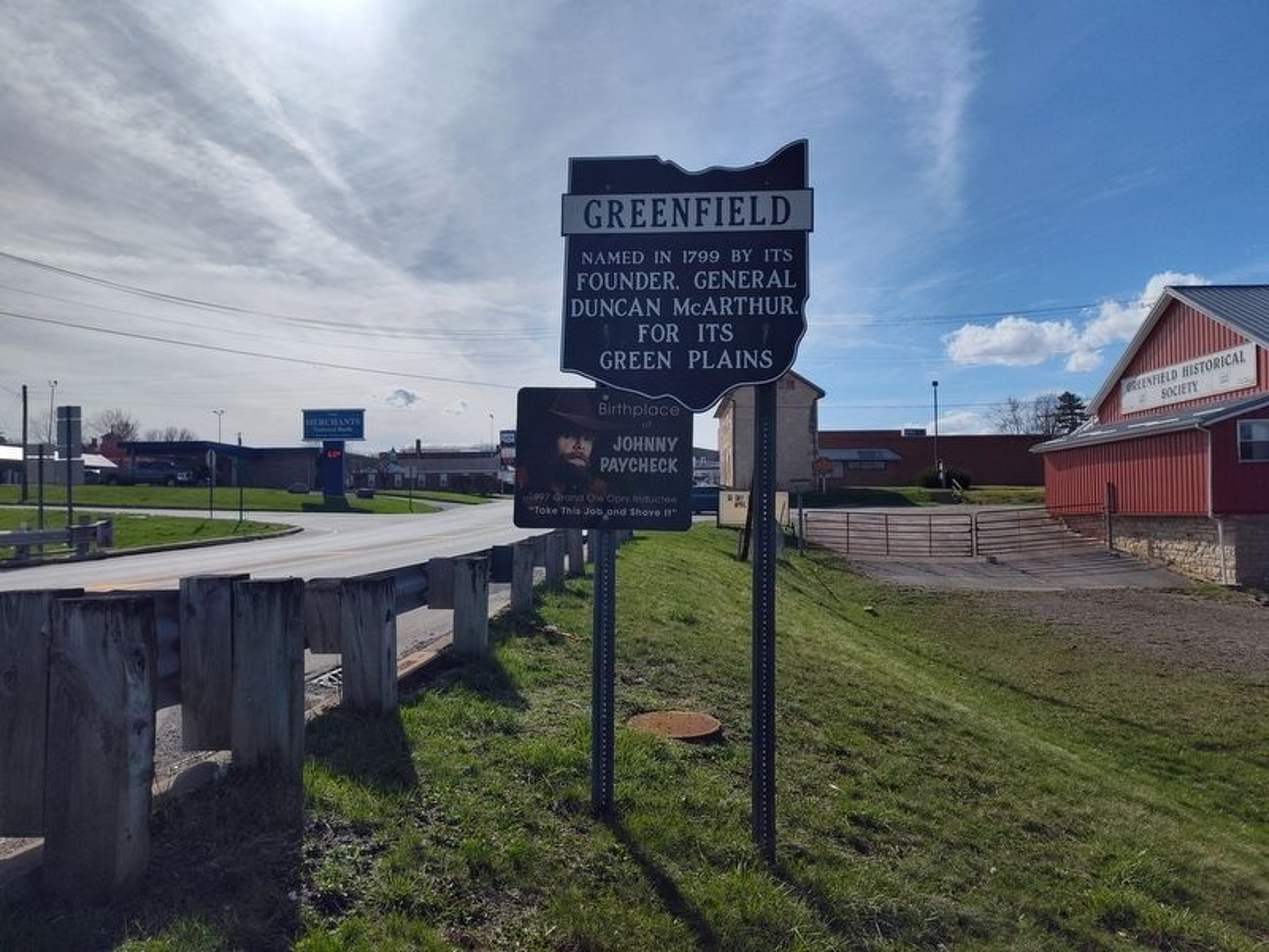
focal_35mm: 23
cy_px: 476
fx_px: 843
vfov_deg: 58.9
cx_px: 634
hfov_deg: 73.9
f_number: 1.8
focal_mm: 5.56
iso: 100
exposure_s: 1/5960
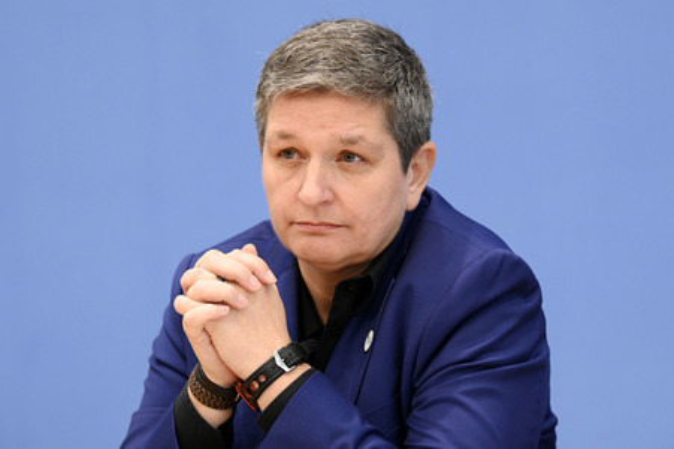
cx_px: 337
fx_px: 2713
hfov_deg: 14.2
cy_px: 224
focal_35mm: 145
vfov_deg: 9.4
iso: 4000
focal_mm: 145
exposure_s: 1/500
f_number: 5
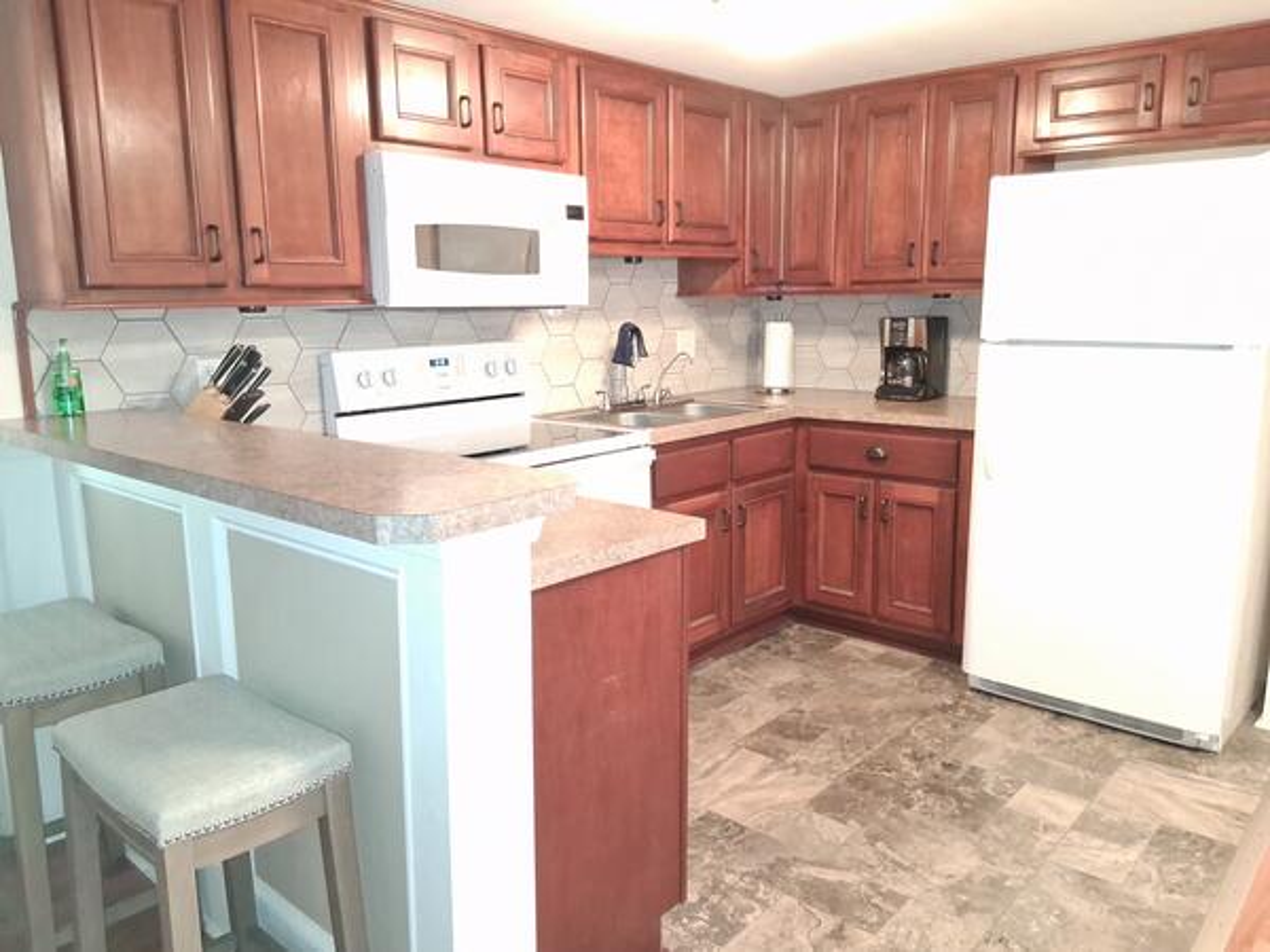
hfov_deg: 67.3
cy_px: 476
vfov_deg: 53.1
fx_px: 954
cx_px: 635
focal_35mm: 26
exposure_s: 1/24
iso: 800
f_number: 1.8
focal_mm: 3.98
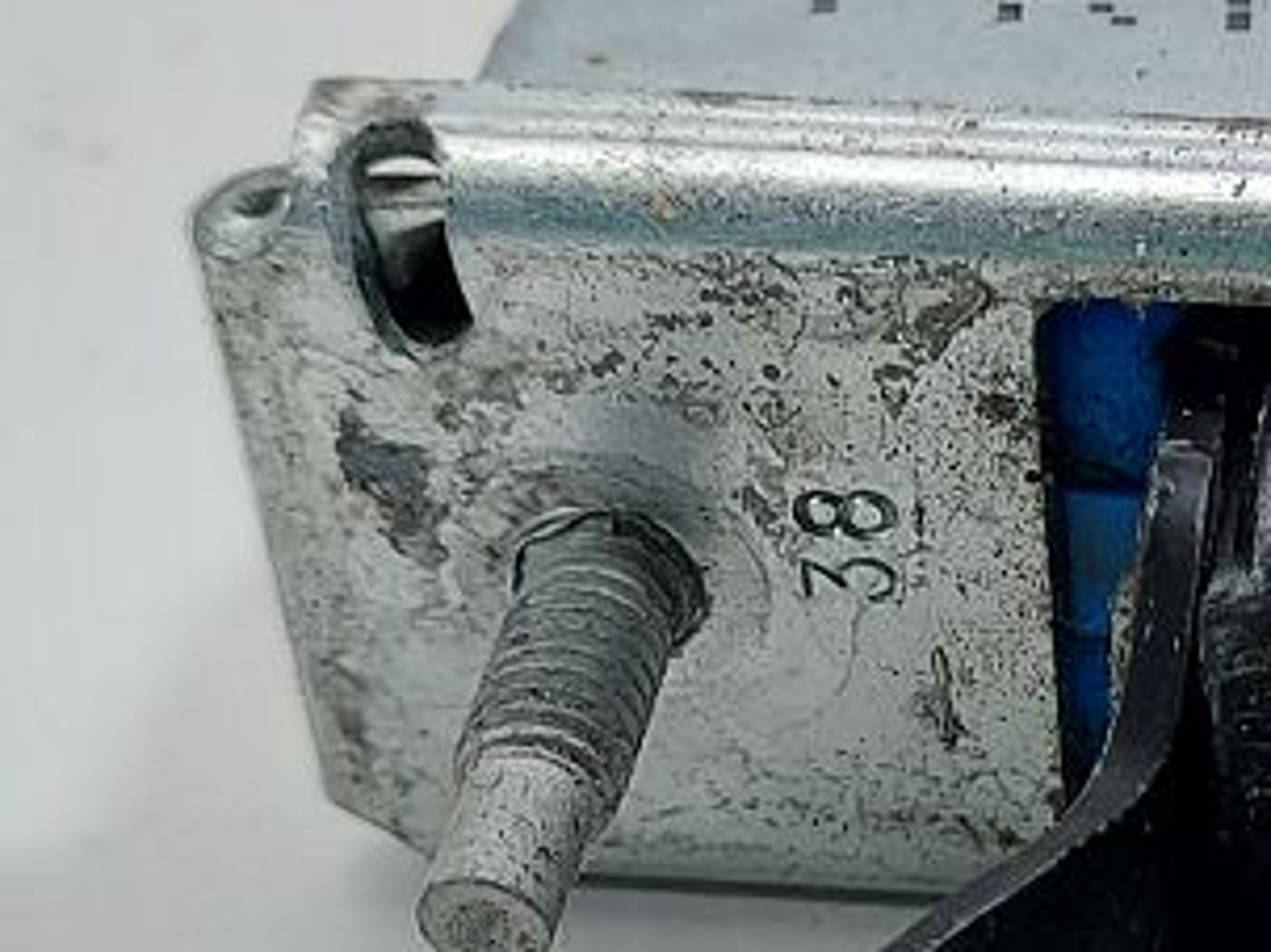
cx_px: 1164
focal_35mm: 110
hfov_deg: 17.6
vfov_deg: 13.4
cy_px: 596
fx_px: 4037
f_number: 1.8
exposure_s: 1/50
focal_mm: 5.23
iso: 64
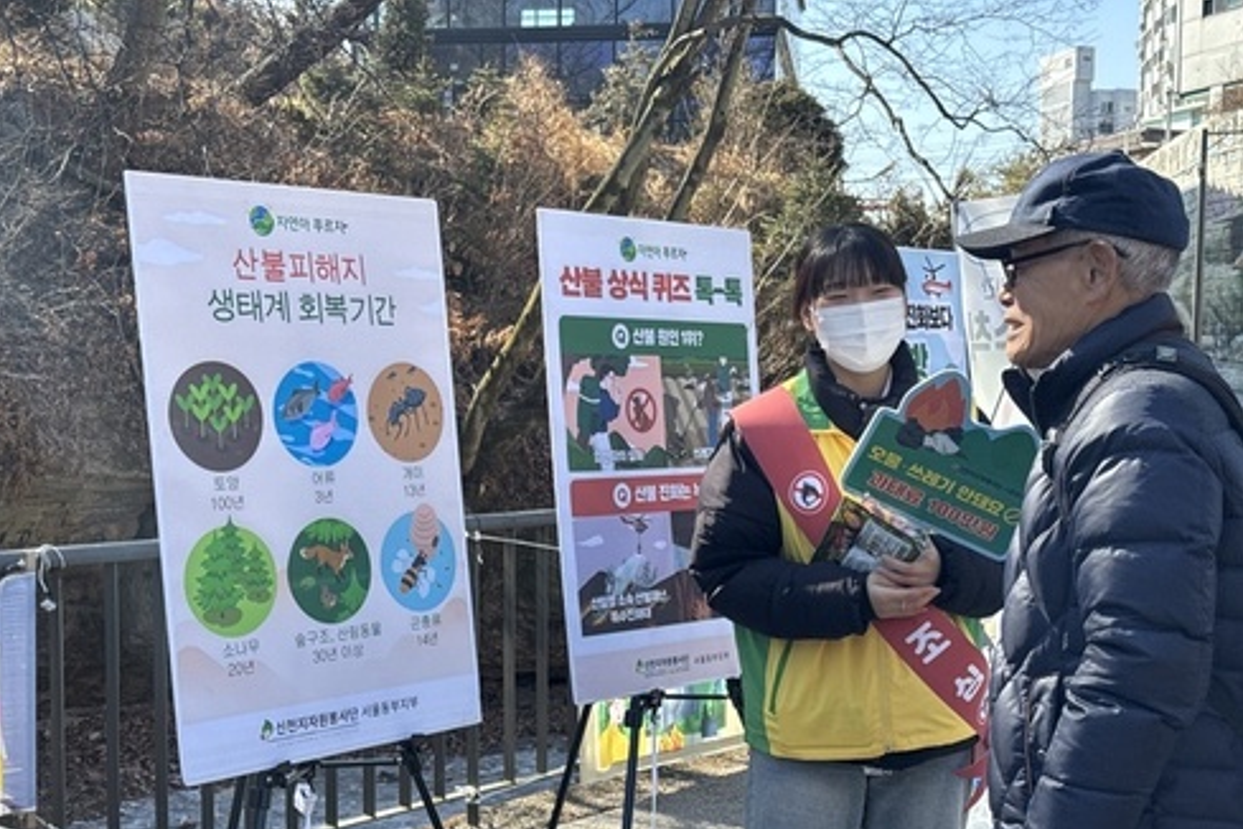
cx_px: 610
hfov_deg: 38.9
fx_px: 1761
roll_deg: -0.5
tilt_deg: -4.1
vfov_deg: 26.5
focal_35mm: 51
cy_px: 474
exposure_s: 1/1133
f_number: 1.78
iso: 64
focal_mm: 6.76
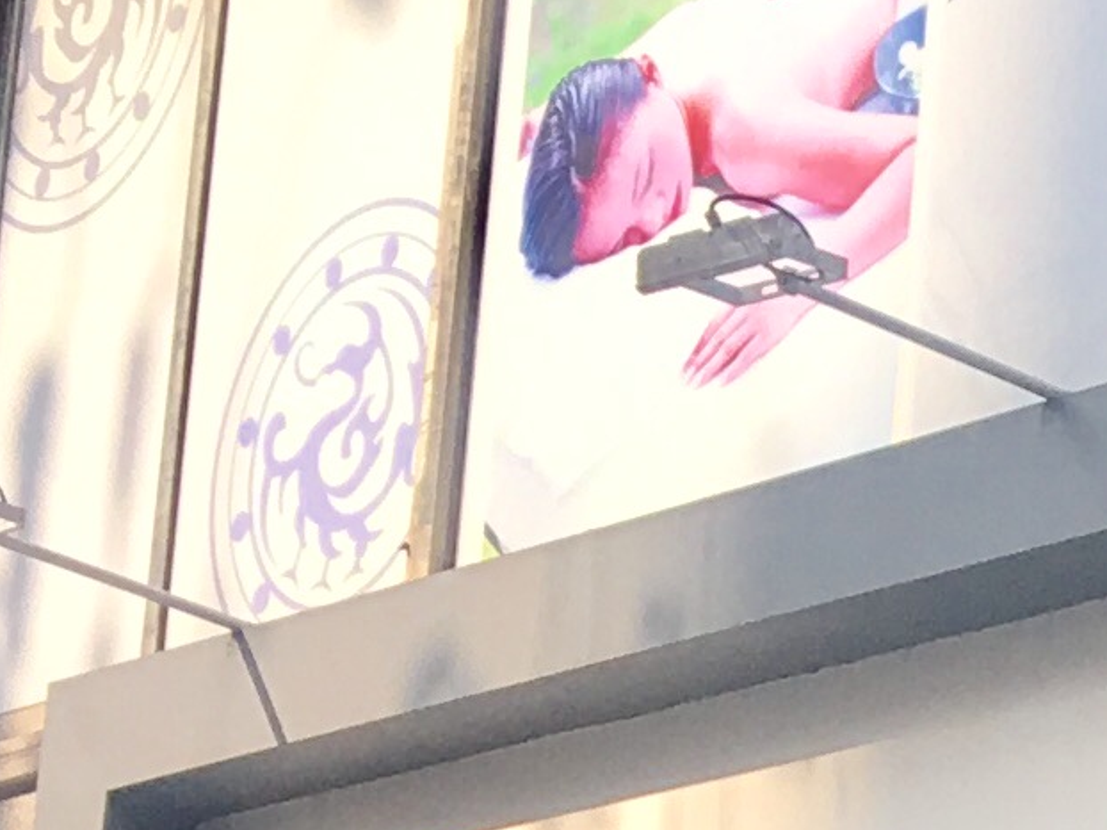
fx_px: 6010
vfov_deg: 7.1
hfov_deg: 9.3
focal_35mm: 188
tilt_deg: +4.3
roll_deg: -3.3
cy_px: 2372
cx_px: 2727
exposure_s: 1/630
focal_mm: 4.15
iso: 25
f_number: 2.2
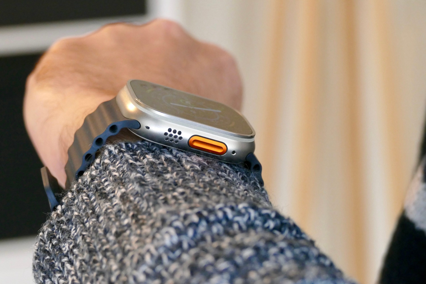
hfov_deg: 16.3
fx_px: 1491
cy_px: 142
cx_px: 213
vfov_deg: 10.9
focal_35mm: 126
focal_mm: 45.89
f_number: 3.9
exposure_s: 1/60
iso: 1600
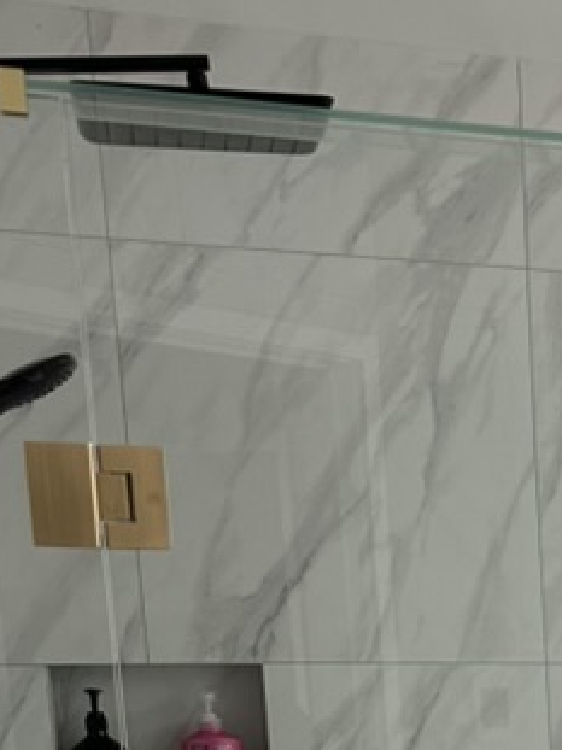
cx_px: 880
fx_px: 1711
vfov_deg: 21.8
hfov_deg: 16.7
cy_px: 1020
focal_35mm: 79
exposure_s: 1/100
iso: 125
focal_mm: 6.86
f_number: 1.78
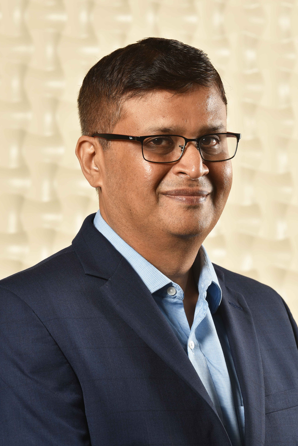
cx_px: 149
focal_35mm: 200
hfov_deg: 6.9
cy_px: 223
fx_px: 2481
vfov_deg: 10.3
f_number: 9
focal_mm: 200
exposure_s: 1/125
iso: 125
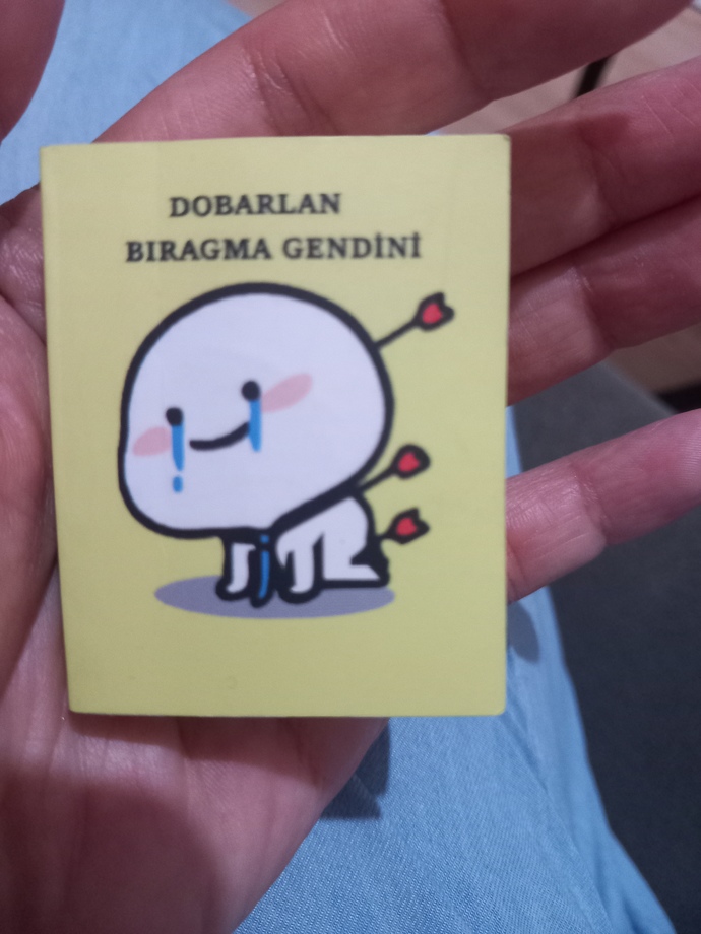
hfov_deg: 51.4
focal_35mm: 27
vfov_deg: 65.3
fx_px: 729
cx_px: 350
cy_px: 467
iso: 800
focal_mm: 4
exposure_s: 1/20
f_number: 1.8
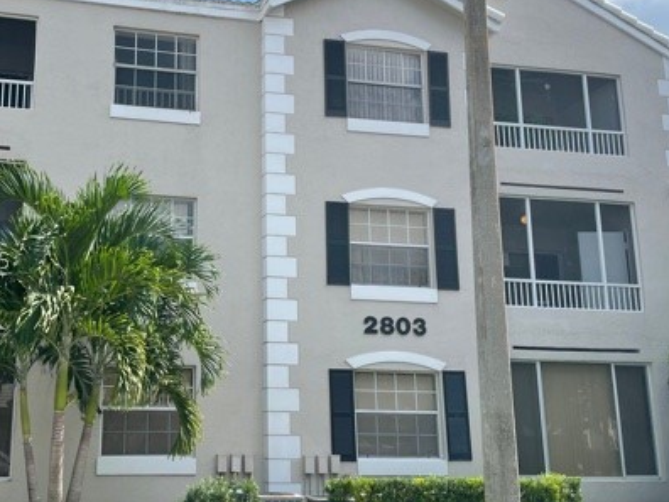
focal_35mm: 42
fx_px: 812
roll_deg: -0.4
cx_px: 213
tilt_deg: +13.1
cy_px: 260
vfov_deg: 34.3
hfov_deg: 44.0
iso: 32
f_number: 1.6
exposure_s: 1/2564
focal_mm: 4.2
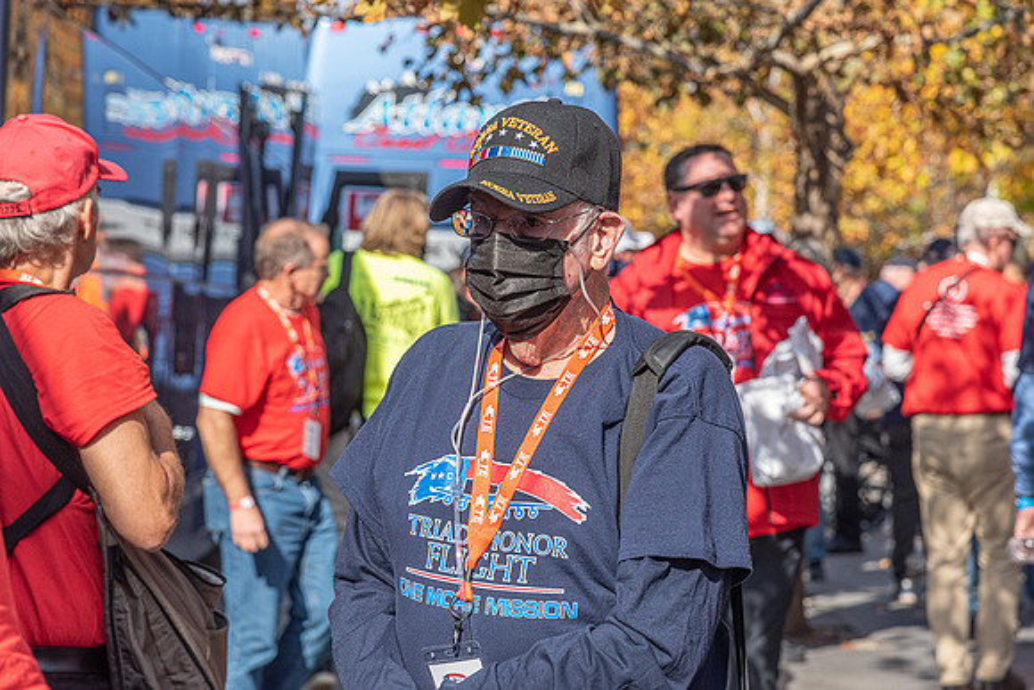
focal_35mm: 120
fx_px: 3447
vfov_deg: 11.4
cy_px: 345
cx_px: 517
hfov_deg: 17.1
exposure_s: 1/1000
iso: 500
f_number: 8
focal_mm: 120
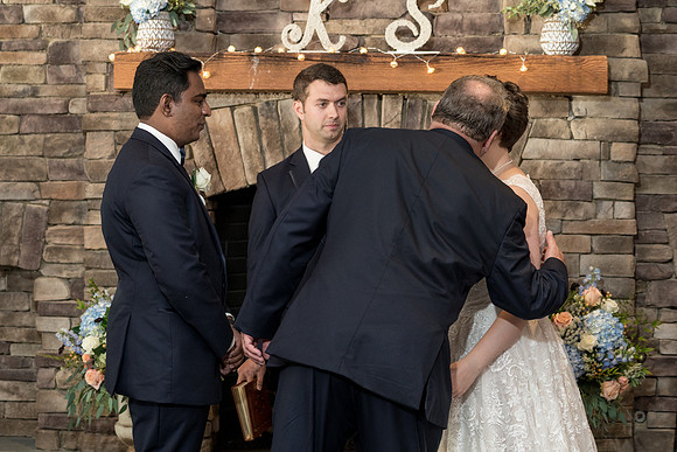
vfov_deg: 16.2
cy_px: 197
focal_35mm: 85
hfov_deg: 24.0
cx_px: 296
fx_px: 1590
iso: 2000
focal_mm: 75
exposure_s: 1/200
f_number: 4
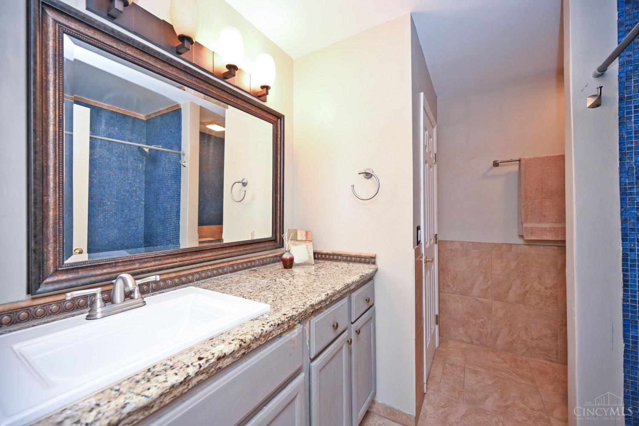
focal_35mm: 14
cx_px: 320
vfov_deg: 81.2
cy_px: 213
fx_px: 248
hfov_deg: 104.3
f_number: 4
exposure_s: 1/60
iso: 1100
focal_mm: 14
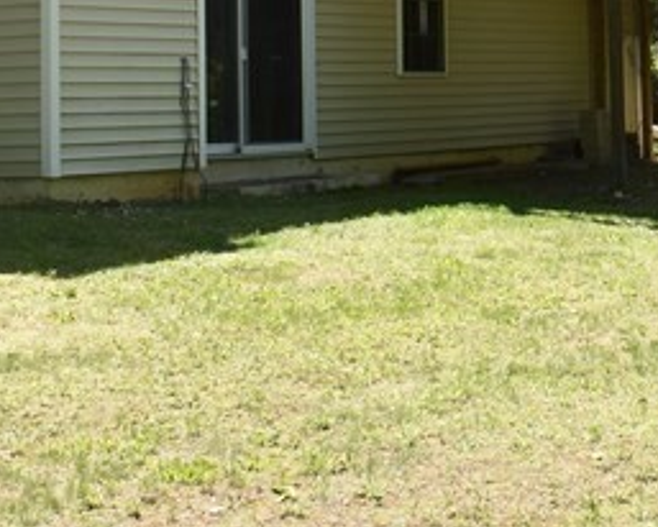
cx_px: 773
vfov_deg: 14.8
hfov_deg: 18.1
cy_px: -93
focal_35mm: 101
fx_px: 1968
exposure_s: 1/250
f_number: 7.1
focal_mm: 18
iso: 200
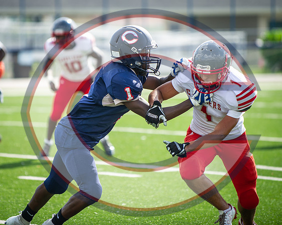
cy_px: 88
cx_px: 109
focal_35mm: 276
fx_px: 2303
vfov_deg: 5.6
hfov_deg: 7.0
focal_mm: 200
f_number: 2.8
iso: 200
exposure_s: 1/1000
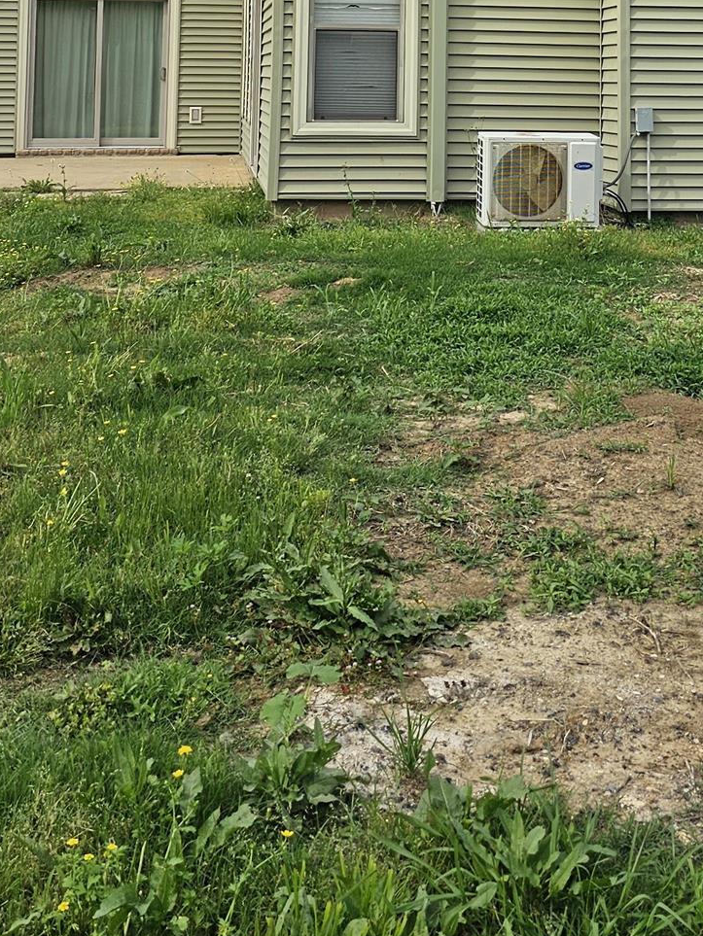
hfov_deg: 26.5
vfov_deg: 32.1
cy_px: -3
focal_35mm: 55
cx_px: 415
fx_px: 1488
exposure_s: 1/1347
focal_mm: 6.3
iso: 10
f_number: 1.7
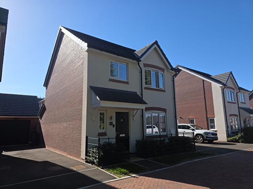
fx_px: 168
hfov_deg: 73.9
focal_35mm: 23
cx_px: 126
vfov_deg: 58.9
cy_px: 94
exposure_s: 1/633
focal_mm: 6.3
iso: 12
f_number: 1.7
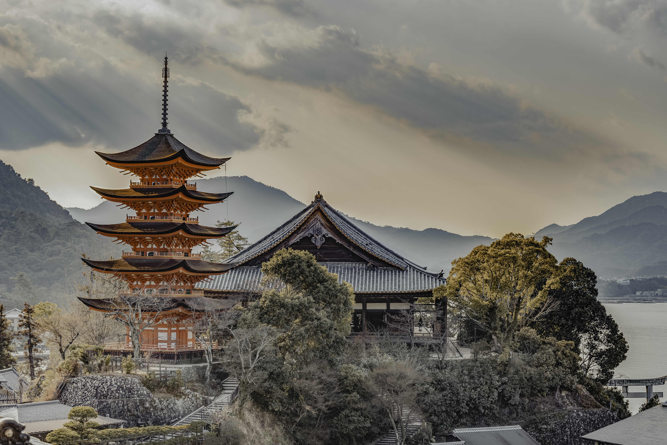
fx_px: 1223
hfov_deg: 30.5
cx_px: 334
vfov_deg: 20.6
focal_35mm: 66
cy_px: 222
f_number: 7.1
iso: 100
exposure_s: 1/160
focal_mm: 66
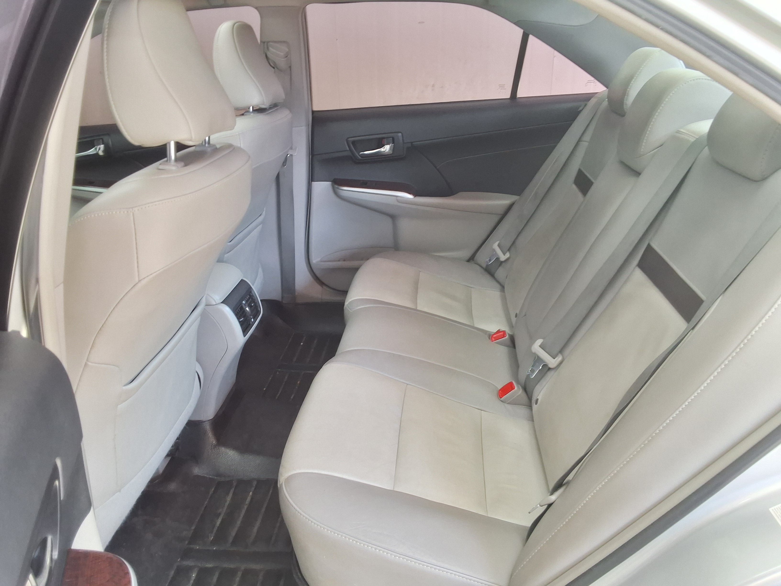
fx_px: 632
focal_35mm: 28
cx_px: 390
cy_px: 293
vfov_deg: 49.7
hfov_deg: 63.4
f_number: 1.9
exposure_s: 1/60
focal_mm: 2.91
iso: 50
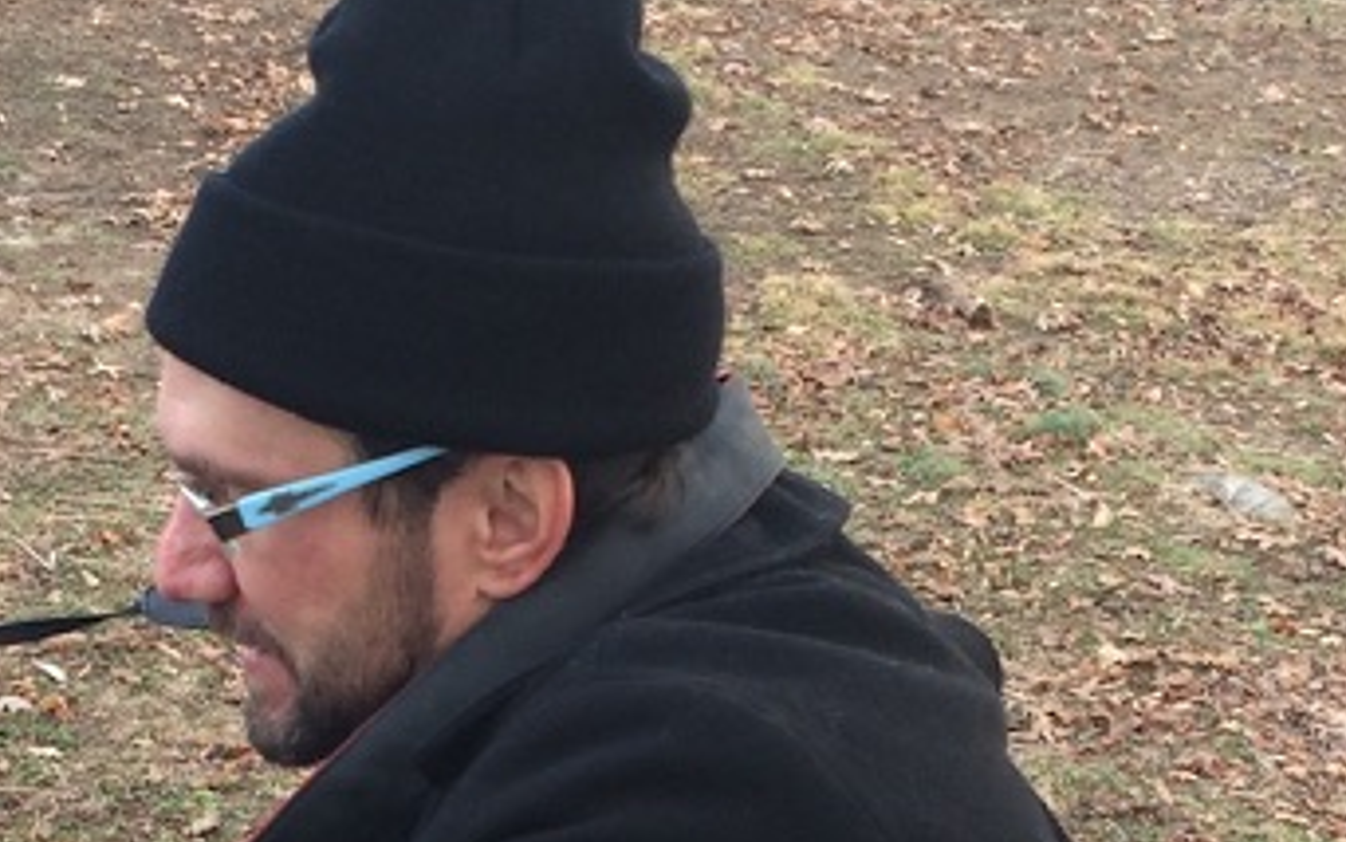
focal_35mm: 92
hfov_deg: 22.4
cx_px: 374
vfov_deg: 13.8
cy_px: 988
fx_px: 3376
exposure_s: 1/60
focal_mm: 4.15
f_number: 2.2
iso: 40
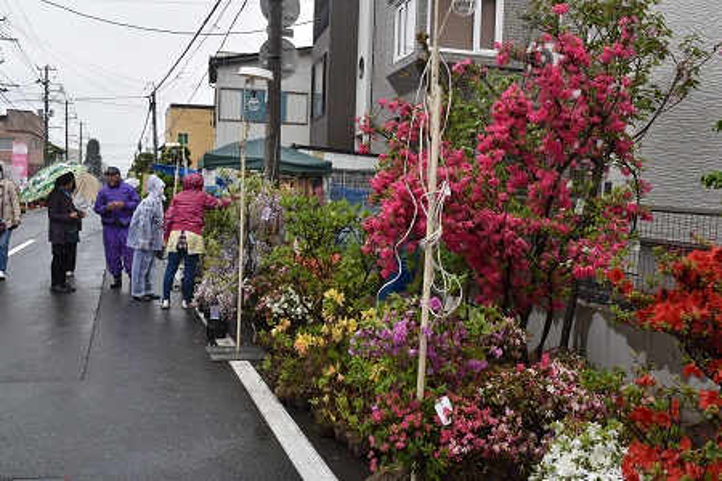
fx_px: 662
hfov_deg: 57.2
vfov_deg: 40.0
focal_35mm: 33
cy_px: 240
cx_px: 361
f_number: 8
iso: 280
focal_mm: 22
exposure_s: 1/250
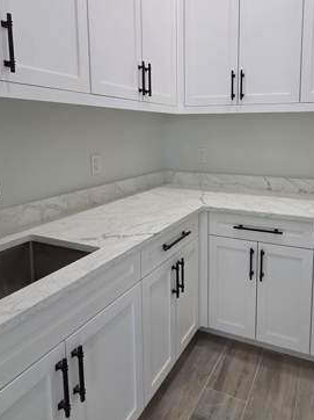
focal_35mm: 23
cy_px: 167
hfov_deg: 58.0
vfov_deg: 73.1
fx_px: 279
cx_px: 198
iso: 200
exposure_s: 1/60
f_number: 2.2
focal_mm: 2.2
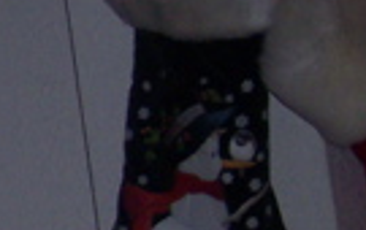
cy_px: 334
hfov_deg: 8.2
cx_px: -468
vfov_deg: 5.5
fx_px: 2379
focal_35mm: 238
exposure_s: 1/30
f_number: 2.8
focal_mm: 8
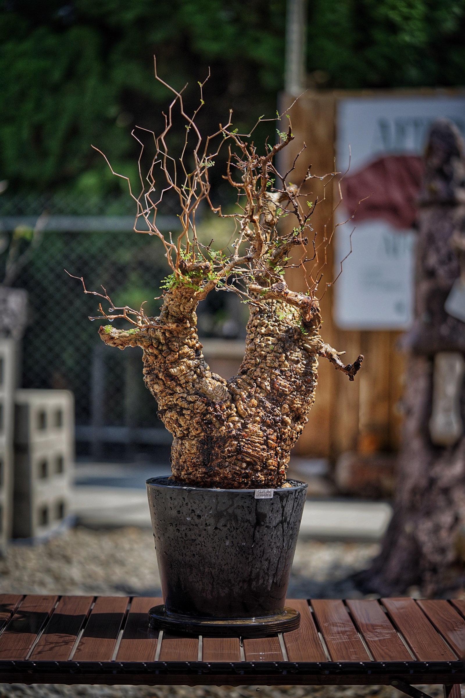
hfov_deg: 15.2
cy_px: 349
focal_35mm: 90
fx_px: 1744
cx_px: 232
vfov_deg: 22.6
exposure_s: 1/2500
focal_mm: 90
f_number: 2.8
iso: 320
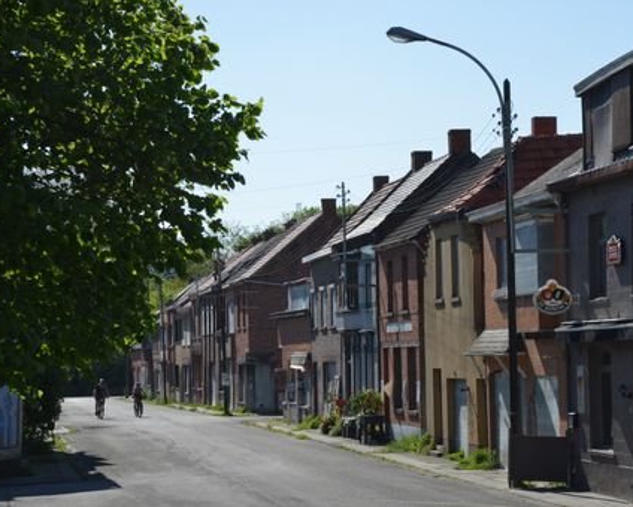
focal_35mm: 111
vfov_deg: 13.9
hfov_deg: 17.3
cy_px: 254
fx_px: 2081
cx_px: 339
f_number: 18
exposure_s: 1/100
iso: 200
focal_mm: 98
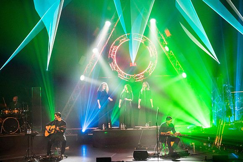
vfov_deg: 9.1
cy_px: 81
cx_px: 122
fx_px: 1019
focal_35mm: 151
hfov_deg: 13.6
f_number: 5.6
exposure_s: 1/250
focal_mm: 151
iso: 8000
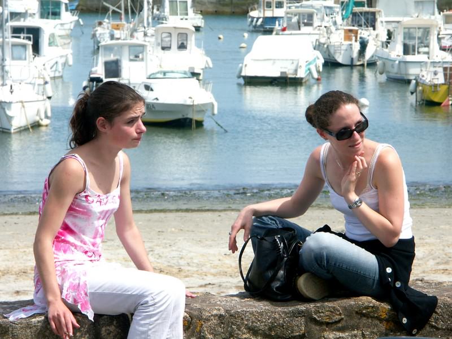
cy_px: 170
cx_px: 226
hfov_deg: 10.4
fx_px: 2494
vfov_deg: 7.8
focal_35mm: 191
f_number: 7.1
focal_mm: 48.8
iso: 100
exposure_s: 1/640
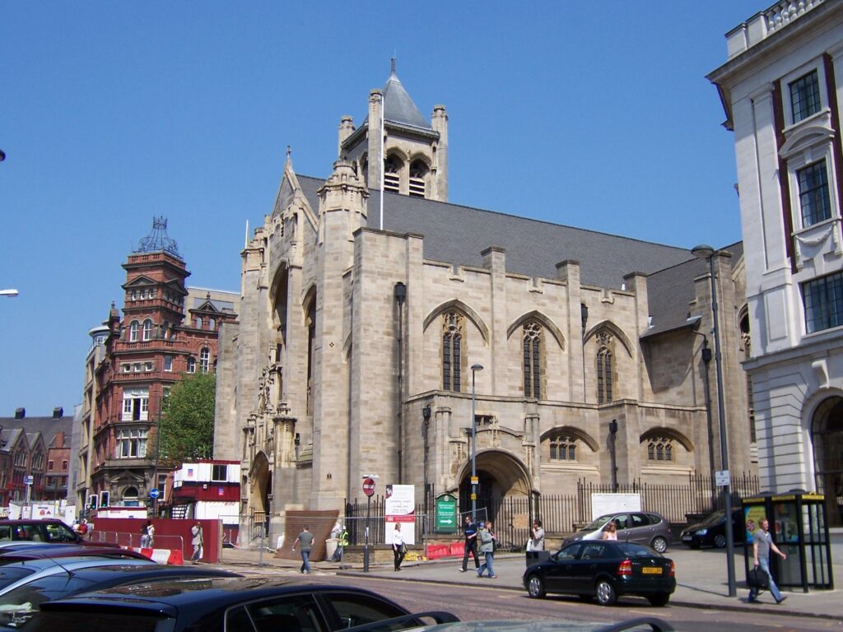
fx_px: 974
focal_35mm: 40
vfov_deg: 36.0
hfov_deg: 46.8
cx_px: 422
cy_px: 316
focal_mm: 6.7
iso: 80
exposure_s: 1/1000
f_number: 4
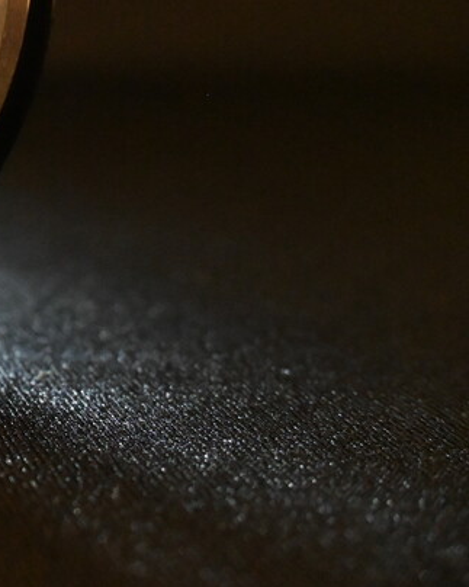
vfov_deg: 19.8
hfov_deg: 14.4
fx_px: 1633
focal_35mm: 94
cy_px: 23
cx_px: -379
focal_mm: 22.5
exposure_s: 1/160
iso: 5000
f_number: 6.3
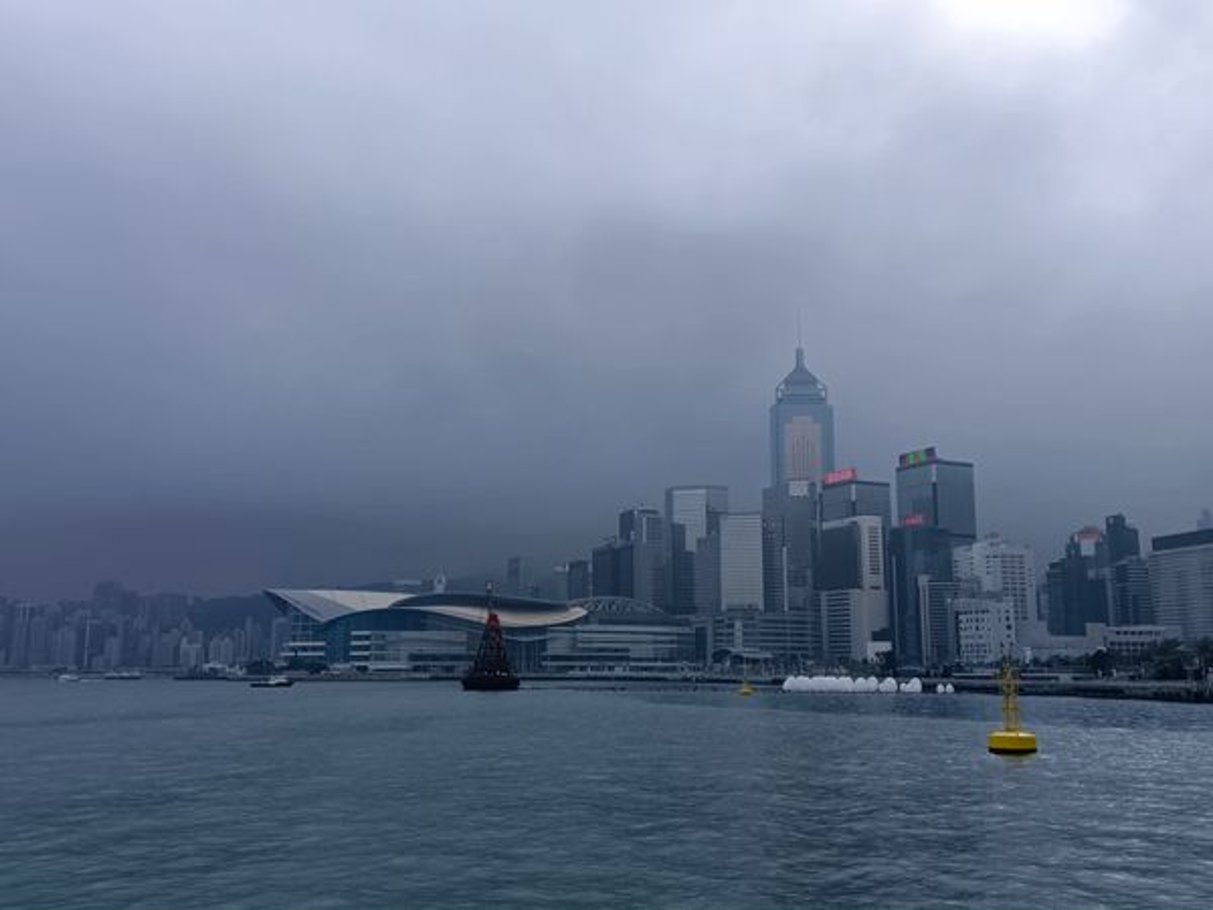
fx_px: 1191
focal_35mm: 34
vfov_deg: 41.8
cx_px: 606
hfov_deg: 54.0
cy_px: 455
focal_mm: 4.05
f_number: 1.8
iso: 100
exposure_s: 1/923
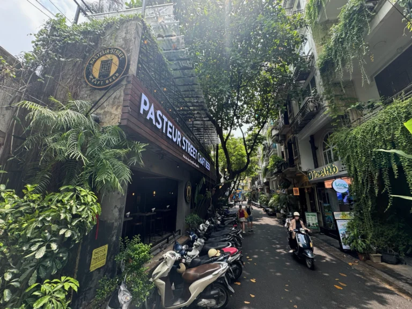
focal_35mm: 14
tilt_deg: +14.1
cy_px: 154
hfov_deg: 102.1
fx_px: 167
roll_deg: -0.4
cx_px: 206
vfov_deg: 85.7
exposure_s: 1/288
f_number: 2.2
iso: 40
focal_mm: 2.22
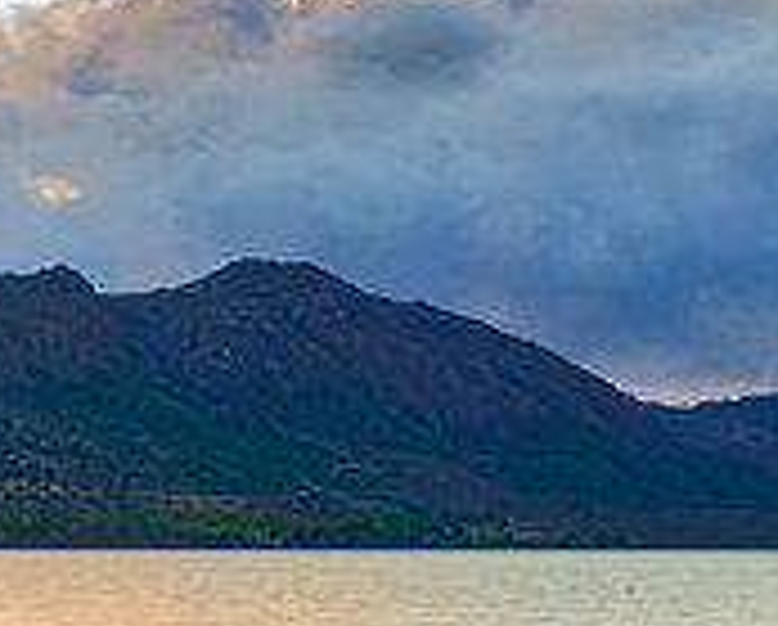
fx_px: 4059
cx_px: -135
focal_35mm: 176
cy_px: 489
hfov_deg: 10.8
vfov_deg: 8.8
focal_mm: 56
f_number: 22
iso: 50
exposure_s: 5
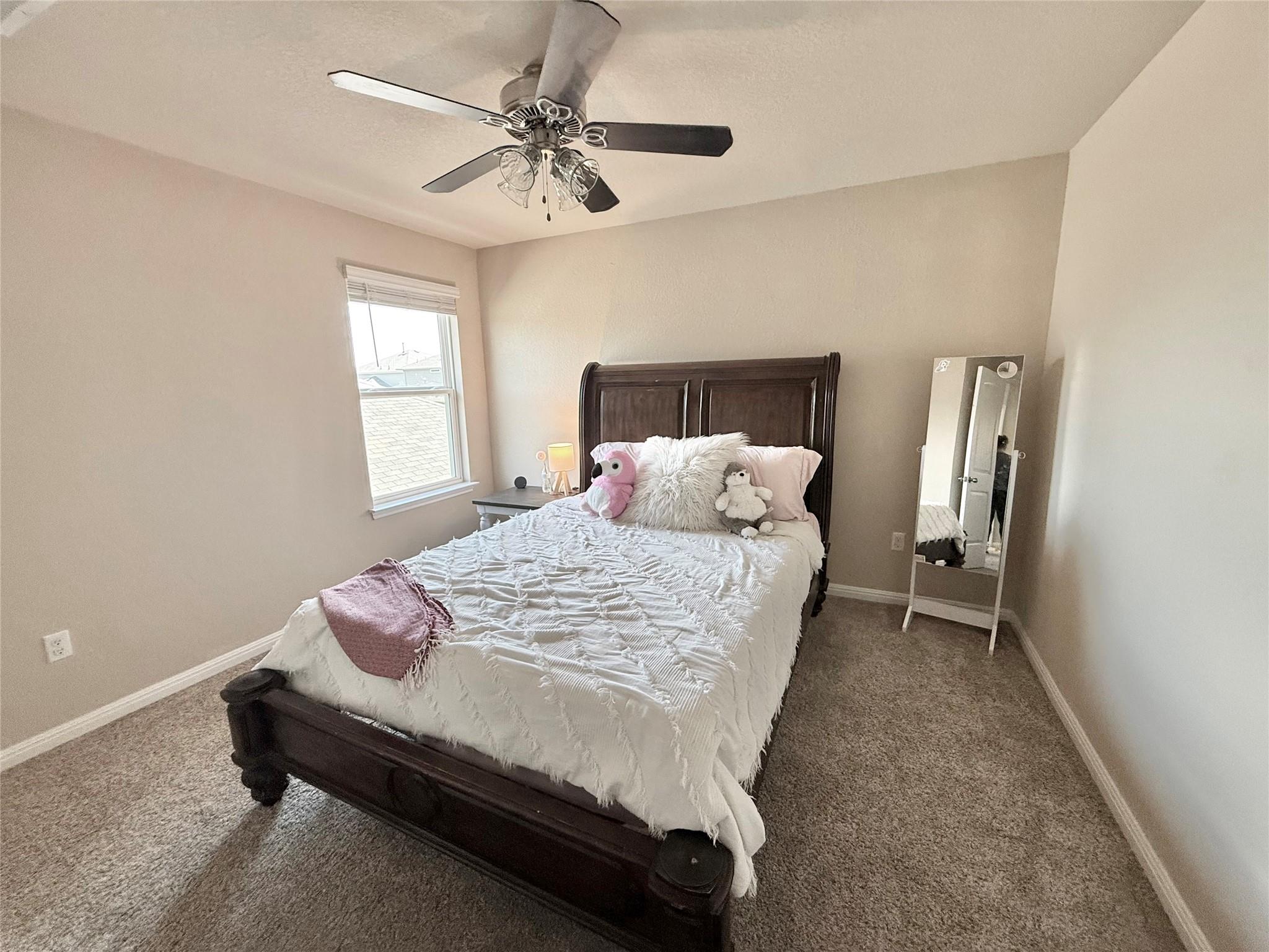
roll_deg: +0.9
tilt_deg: -9.5
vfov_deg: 85.7
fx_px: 513
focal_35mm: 14
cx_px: 634
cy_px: 476
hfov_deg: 102.1
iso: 250
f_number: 2.2
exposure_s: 1/120
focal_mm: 2.22
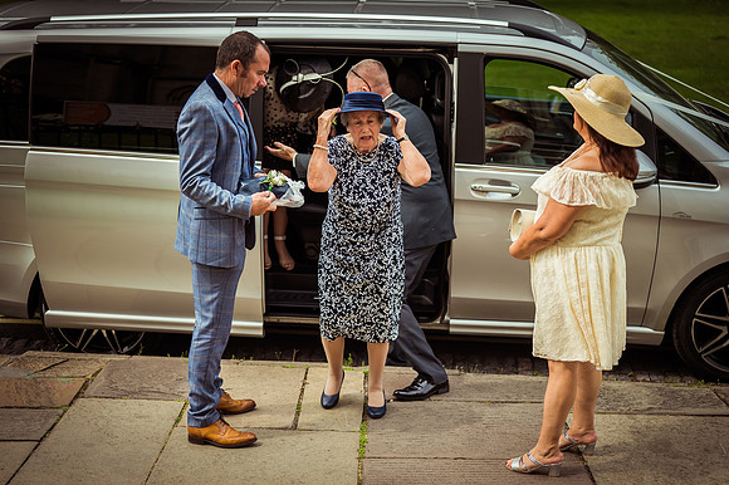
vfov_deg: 25.7
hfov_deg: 37.8
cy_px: 255
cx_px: 364
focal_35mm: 53
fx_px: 1065
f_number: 1.8
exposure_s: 1/2500
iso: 100
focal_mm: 50
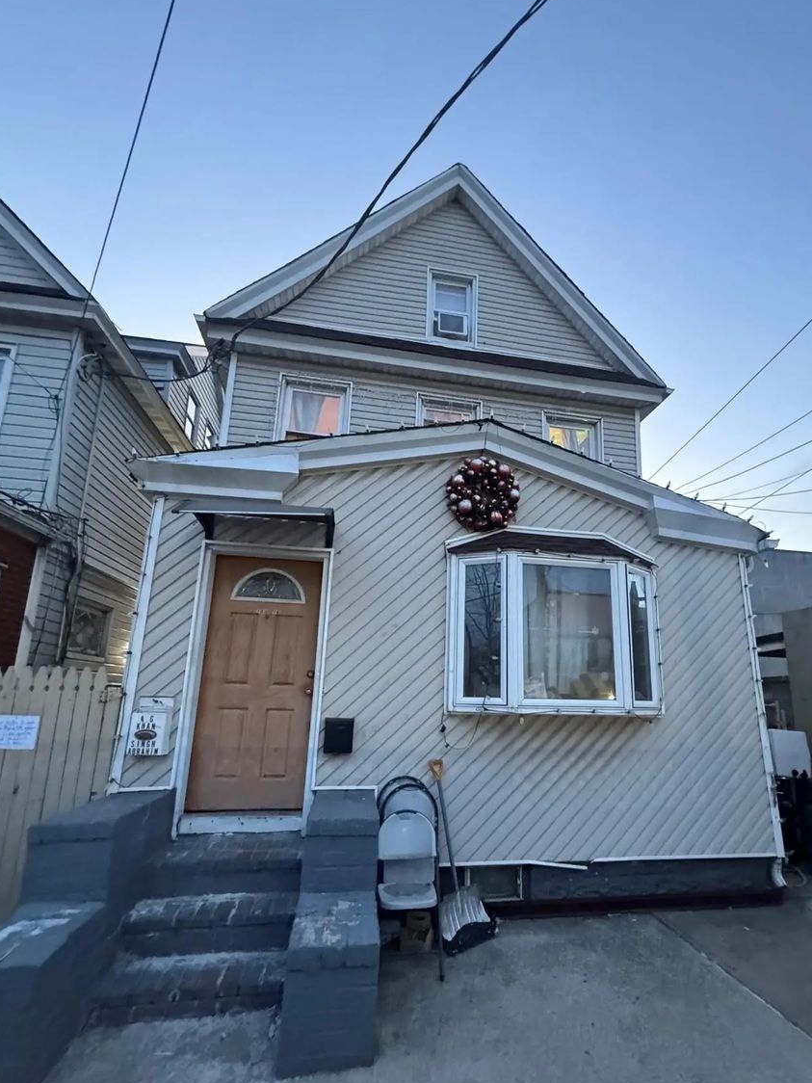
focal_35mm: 17
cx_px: 458
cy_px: 589
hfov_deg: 74.4
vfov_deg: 90.8
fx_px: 532
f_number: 2.2
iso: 1250
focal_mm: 2.22
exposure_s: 1/60
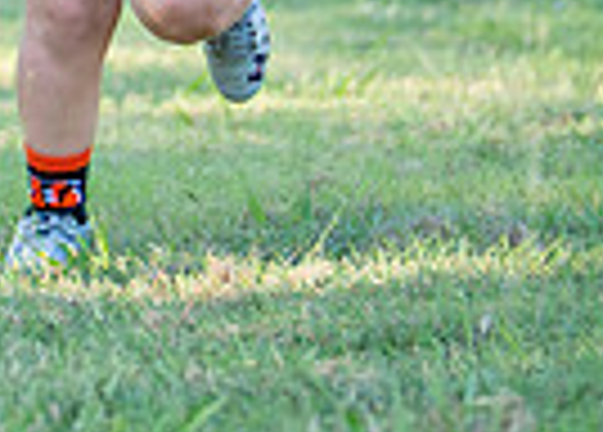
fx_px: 5760
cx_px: -249
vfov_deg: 4.2
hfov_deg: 5.9
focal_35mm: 336
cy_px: -424
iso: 100
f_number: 1.2
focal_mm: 50
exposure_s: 1/1600
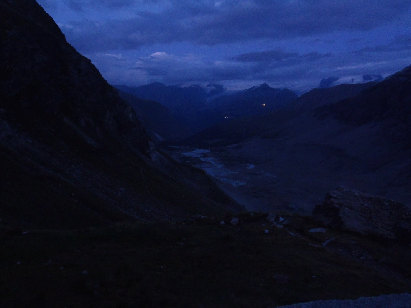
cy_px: 154
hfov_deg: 63.4
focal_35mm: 28
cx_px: 206
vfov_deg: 49.7
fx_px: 332
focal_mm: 5
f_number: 3.5
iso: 320
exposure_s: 1/4
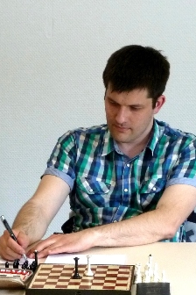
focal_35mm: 78
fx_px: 637
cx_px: 116
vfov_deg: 26.0
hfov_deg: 17.5
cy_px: 156
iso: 400
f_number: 4
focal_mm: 10.3
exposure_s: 1/40
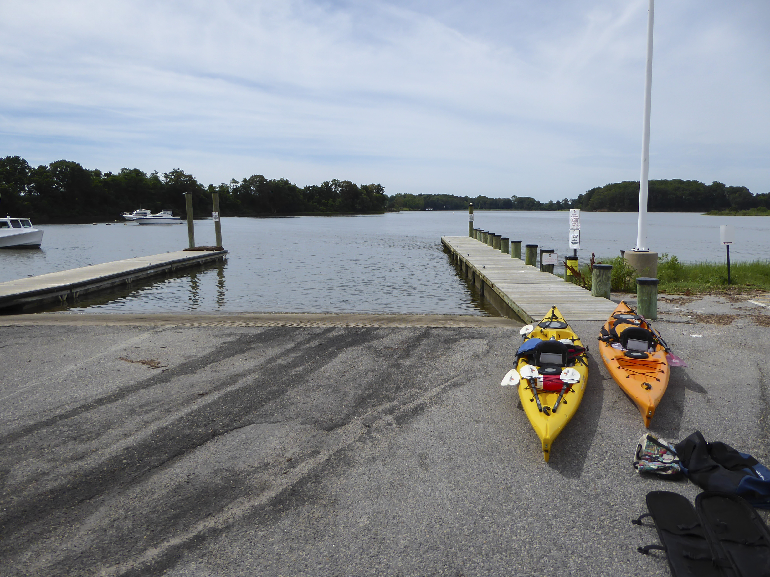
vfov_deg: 54.9
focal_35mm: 25
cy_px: 288
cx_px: 385
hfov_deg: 69.4
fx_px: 556
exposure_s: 1/1250
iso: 80
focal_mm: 4.3
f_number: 3.3
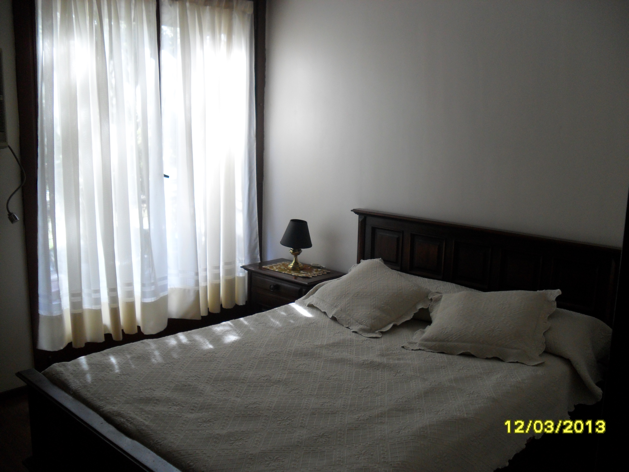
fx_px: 636
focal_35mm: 35
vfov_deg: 40.7
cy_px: 236
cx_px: 314
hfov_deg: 52.6
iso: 120
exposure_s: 1/45
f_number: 3
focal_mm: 6.3
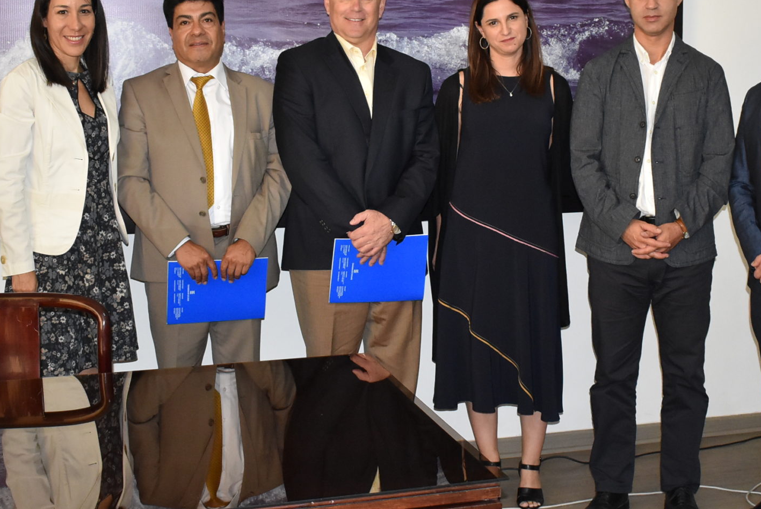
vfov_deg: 23.8
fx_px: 1204
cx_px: 423
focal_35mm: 57
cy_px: 199
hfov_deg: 35.0
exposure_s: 1/60
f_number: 3.8
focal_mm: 21
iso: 2000
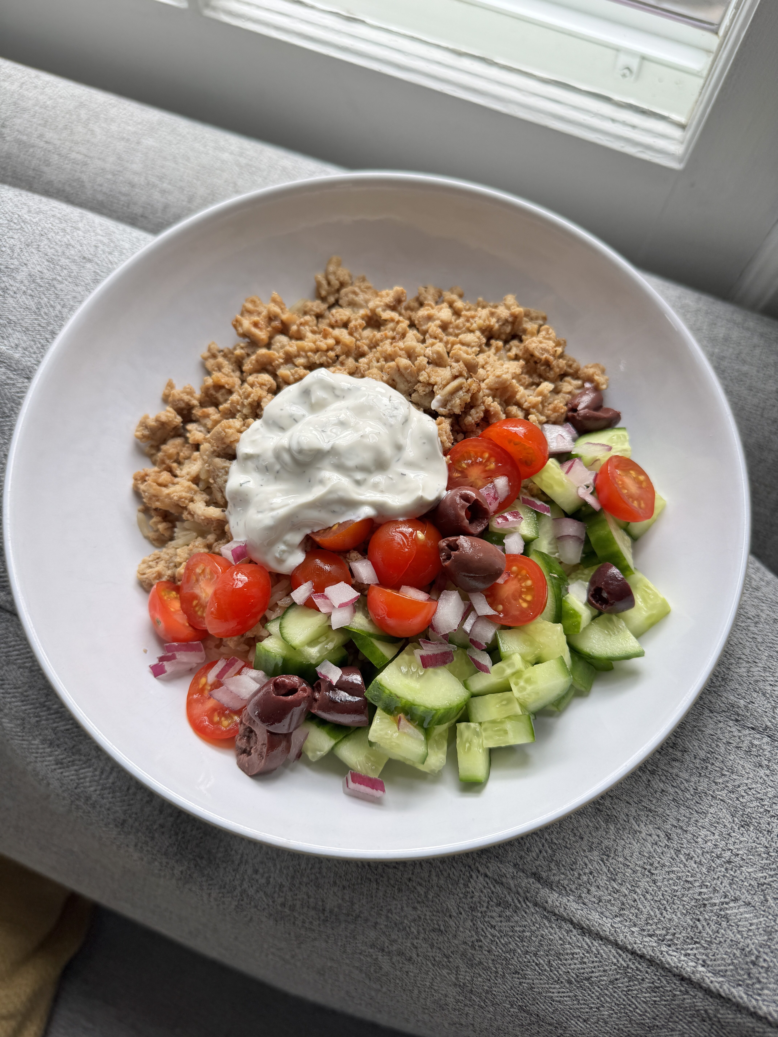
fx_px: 719
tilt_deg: -67.4
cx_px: 389
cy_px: 518
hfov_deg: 56.8
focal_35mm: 24
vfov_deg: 71.6
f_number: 1.78
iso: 80
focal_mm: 6.76
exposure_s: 1/379
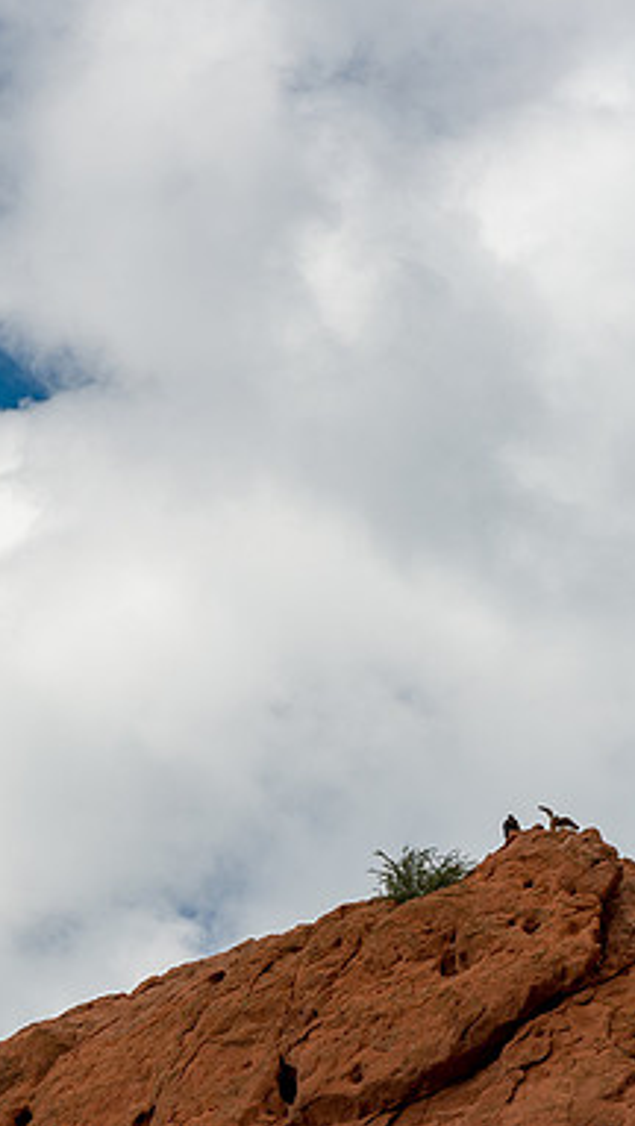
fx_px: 13055
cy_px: 777
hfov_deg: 2.8
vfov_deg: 4.9
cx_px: 253
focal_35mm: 437
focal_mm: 200
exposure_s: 1/800
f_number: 9
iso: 160
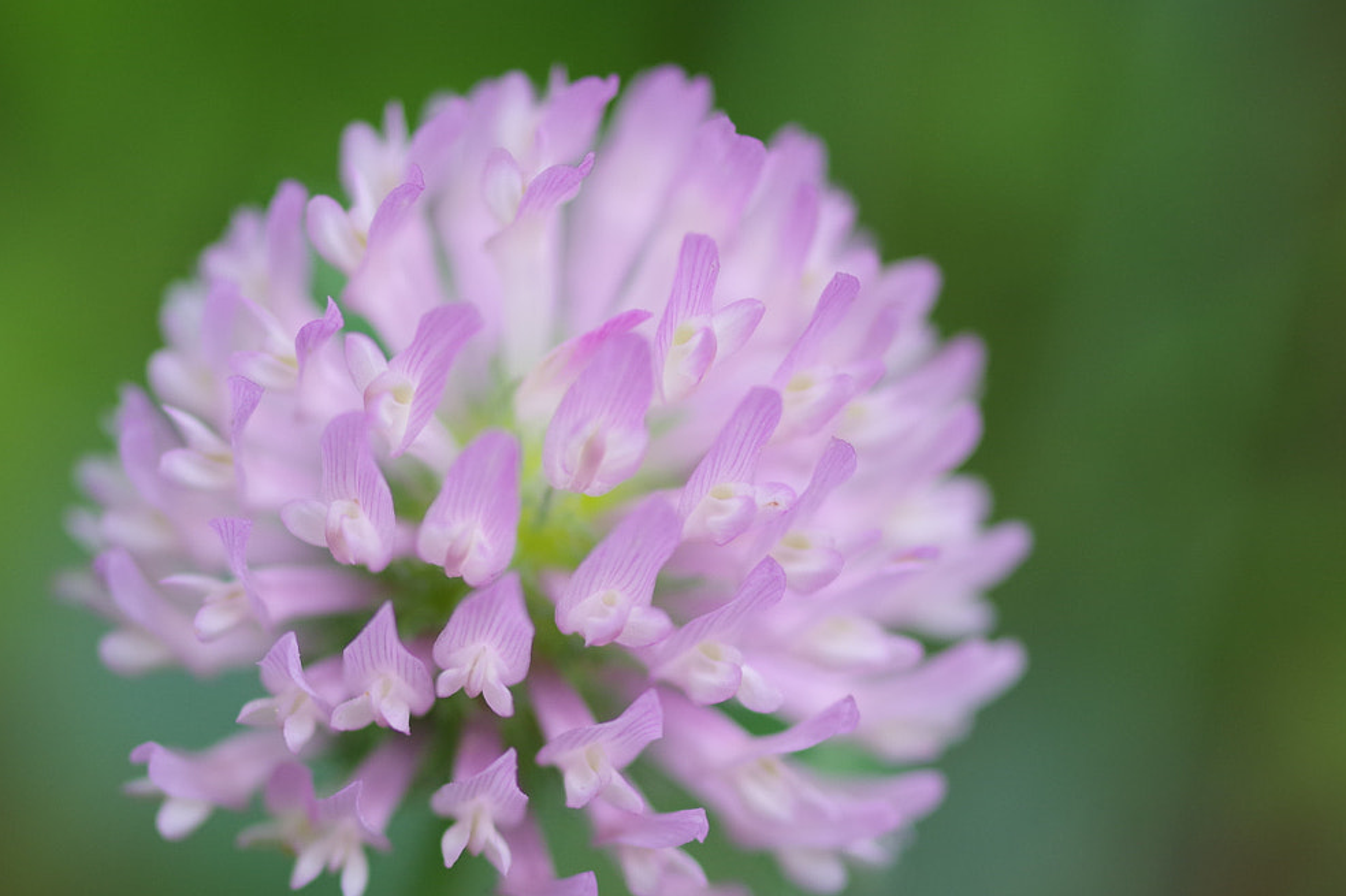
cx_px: 644
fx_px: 4559
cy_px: 554
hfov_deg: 16.8
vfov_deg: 11.2
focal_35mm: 122
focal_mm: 50
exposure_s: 1/200
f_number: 2.8
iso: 200
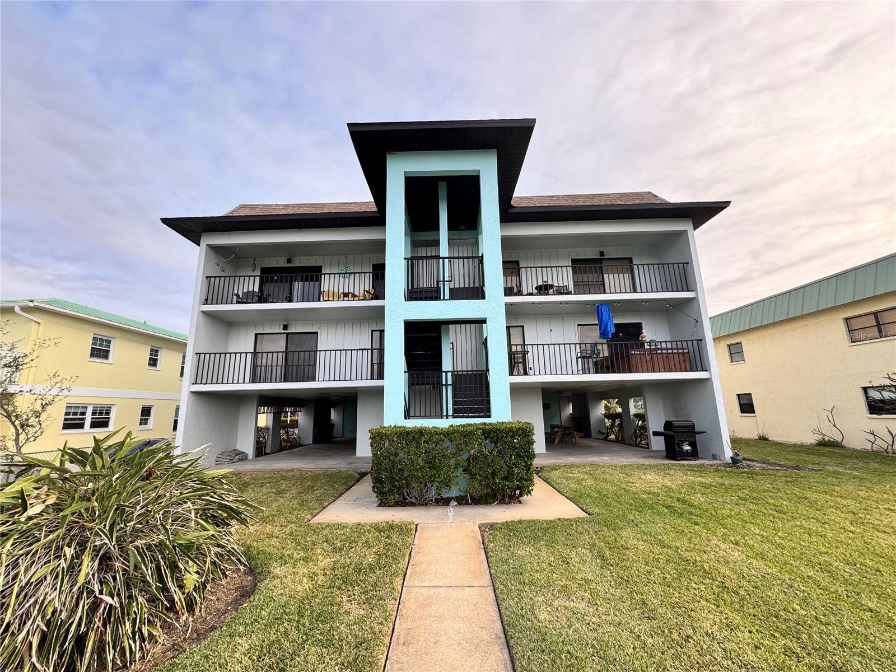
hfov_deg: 102.1
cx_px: 448
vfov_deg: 85.7
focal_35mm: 14
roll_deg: +1.4
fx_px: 362
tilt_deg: +9.4
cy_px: 336
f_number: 2.2
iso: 40
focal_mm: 2.22
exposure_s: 1/190
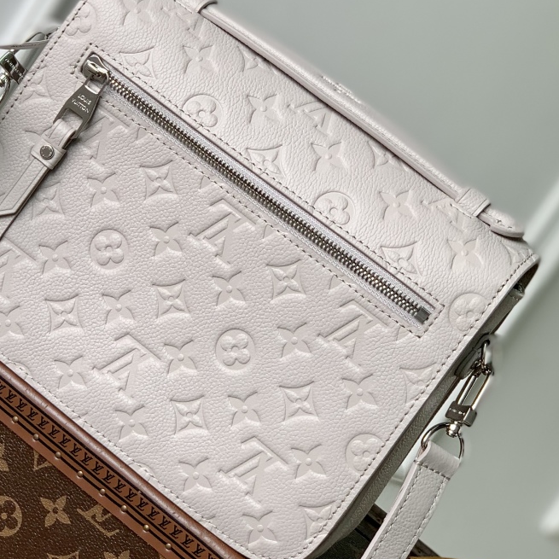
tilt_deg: -12.9
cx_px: 201
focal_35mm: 101
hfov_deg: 17.2
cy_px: 186
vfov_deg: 17.2
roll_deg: -33.2
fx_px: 1845
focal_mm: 6
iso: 16
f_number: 2.4
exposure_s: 1/167
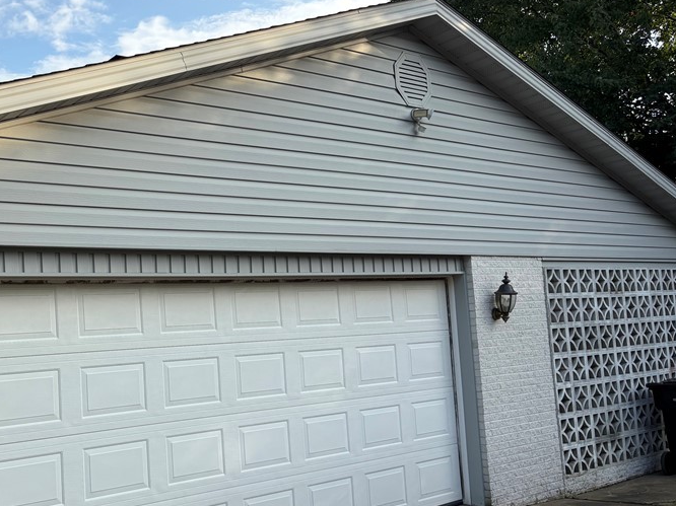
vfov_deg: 35.9
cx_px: 158
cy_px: 279
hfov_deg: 45.0
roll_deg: +3.3
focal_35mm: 40
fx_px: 781
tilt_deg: +4.0
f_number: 1.6
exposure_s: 1/1590
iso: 50
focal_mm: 5.96
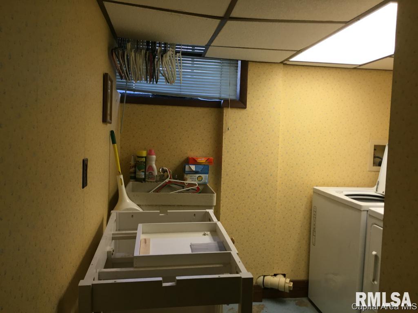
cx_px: 209
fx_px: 350
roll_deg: -2.4
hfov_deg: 61.7
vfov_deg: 48.2
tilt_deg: -4.0
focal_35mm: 29
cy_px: 156
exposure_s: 1/30
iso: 40
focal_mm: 4.15
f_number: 2.2
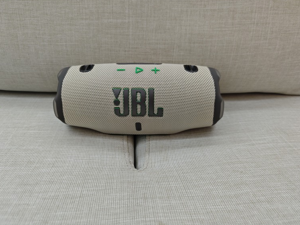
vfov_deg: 56.8
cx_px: 148
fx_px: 208
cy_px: 112
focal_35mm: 24
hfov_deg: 71.6
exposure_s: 1/50
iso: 500
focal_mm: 8.72
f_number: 1.63
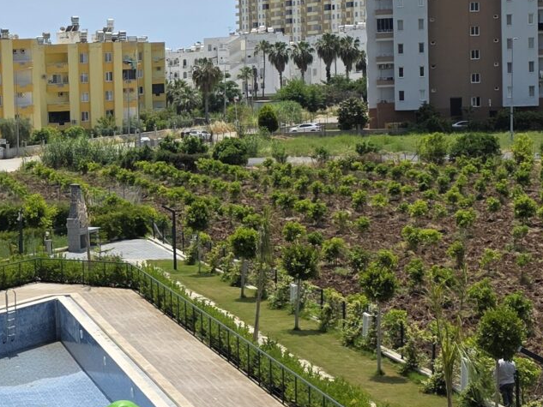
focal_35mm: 93
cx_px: -90
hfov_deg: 19.9
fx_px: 1459
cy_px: 180
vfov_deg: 15.9
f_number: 1.7
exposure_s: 1/7626
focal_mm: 6.3
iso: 80
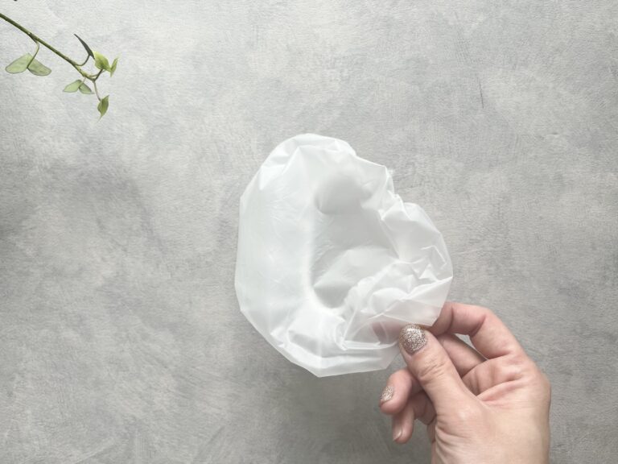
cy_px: 232
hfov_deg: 67.3
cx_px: 309
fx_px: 464
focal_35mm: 26
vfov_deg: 53.1
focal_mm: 5.1
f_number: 1.6
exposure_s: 1/158
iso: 40
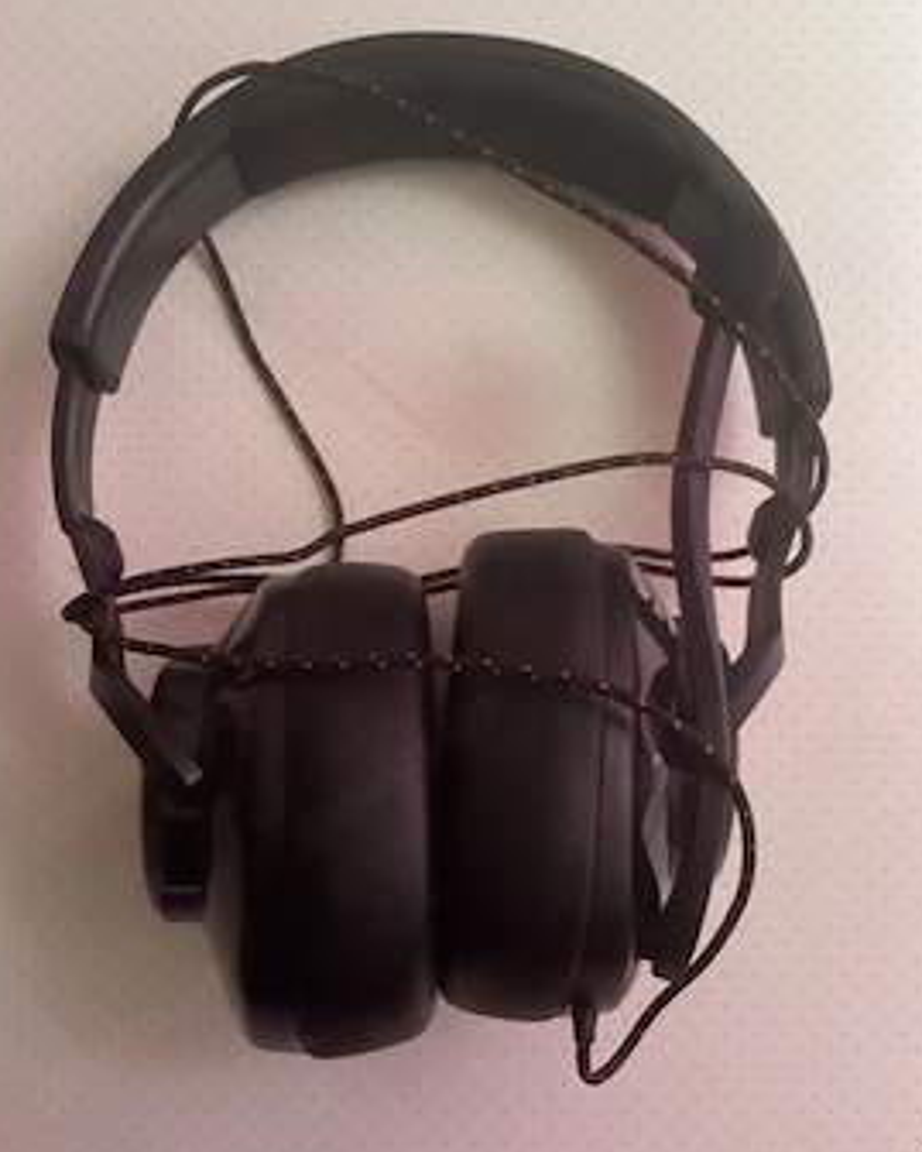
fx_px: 1227
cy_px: 538
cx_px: 470
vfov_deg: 50.2
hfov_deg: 41.2
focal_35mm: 36
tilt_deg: -86.3
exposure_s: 1/30
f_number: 2.4
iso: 500
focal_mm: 3.3
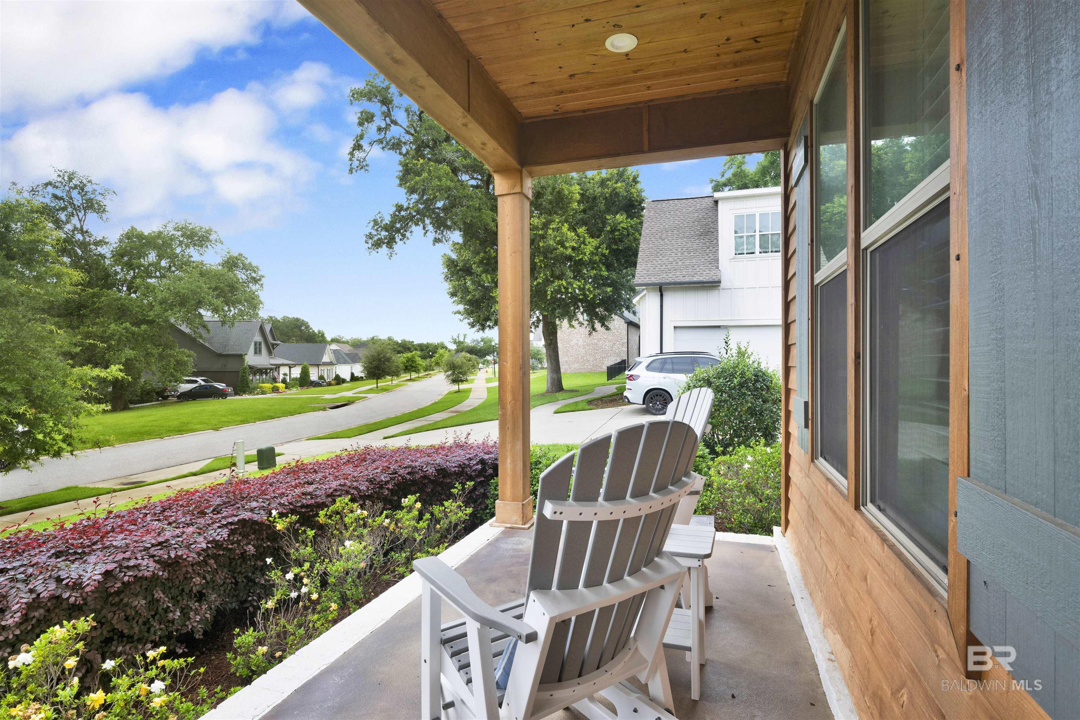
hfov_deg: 90.0
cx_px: 540
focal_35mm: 18
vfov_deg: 67.4
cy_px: 360
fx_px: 540
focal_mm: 18
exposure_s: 1/100
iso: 400
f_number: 11
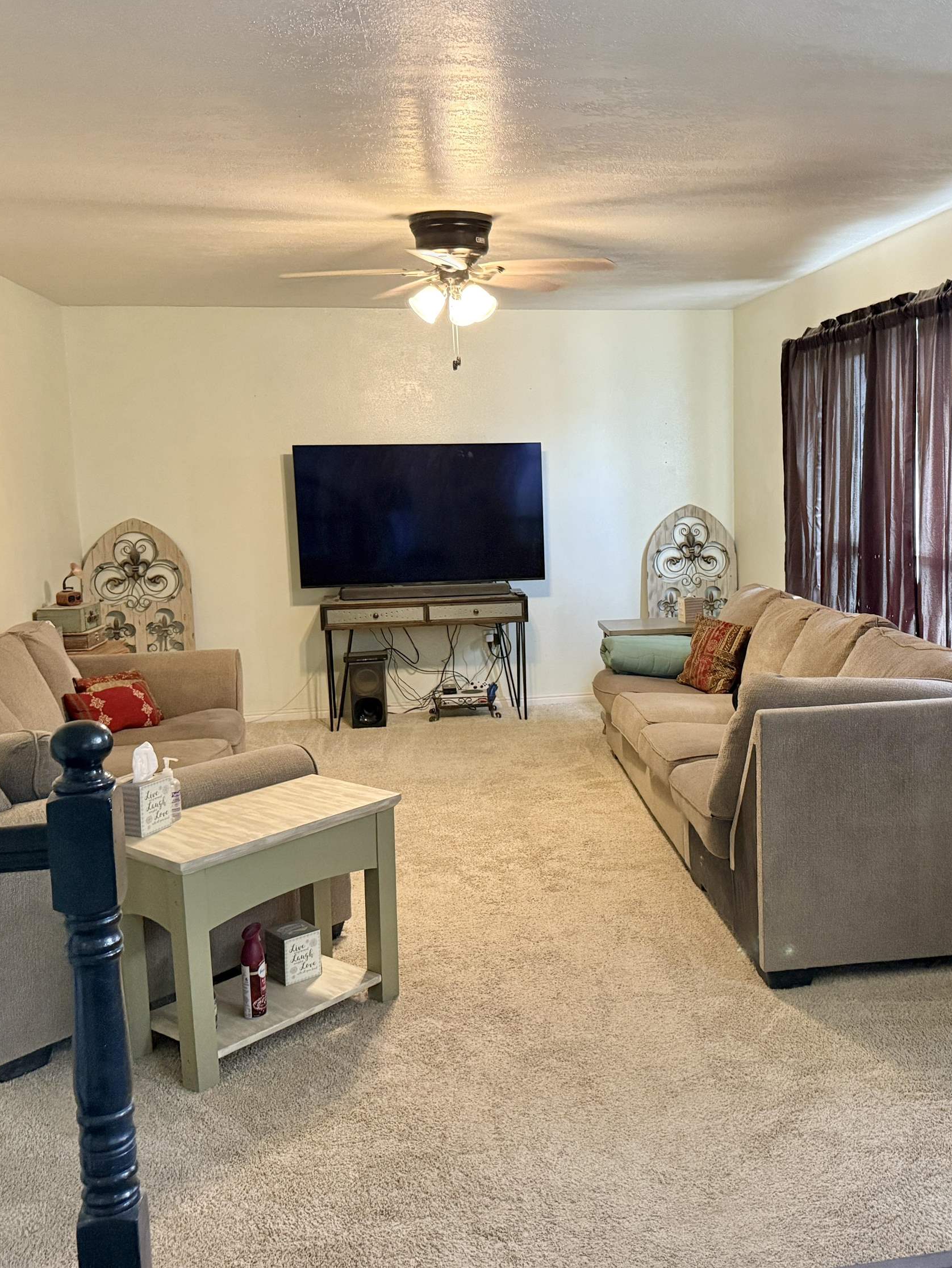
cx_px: 613
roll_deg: +1.4
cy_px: 615
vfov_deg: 55.3
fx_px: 1210
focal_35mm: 33
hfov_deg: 42.5
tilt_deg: -7.2
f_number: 1.78
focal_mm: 6.76
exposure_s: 1/60
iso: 640
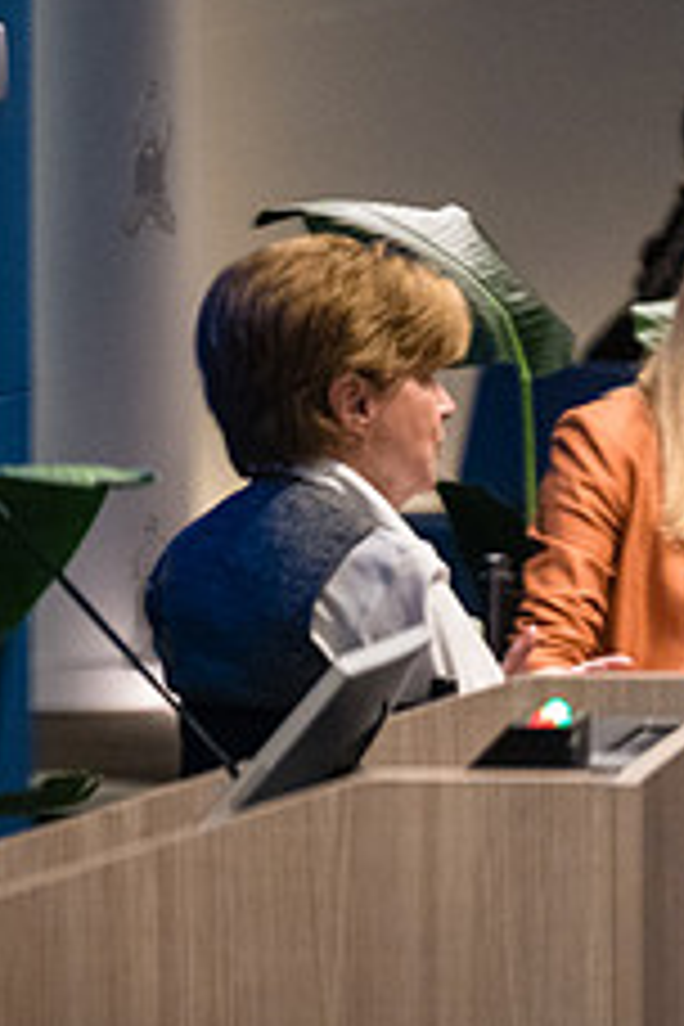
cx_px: 724
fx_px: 10943
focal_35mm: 384
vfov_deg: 5.4
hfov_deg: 3.6
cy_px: 374
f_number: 3.5
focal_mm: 150
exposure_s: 1/160
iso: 8000
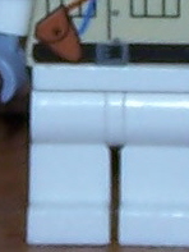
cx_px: 116
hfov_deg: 14.4
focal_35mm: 103
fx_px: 749
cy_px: -34
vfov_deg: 18.3
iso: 80
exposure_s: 1/500
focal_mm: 6.3
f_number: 2.8
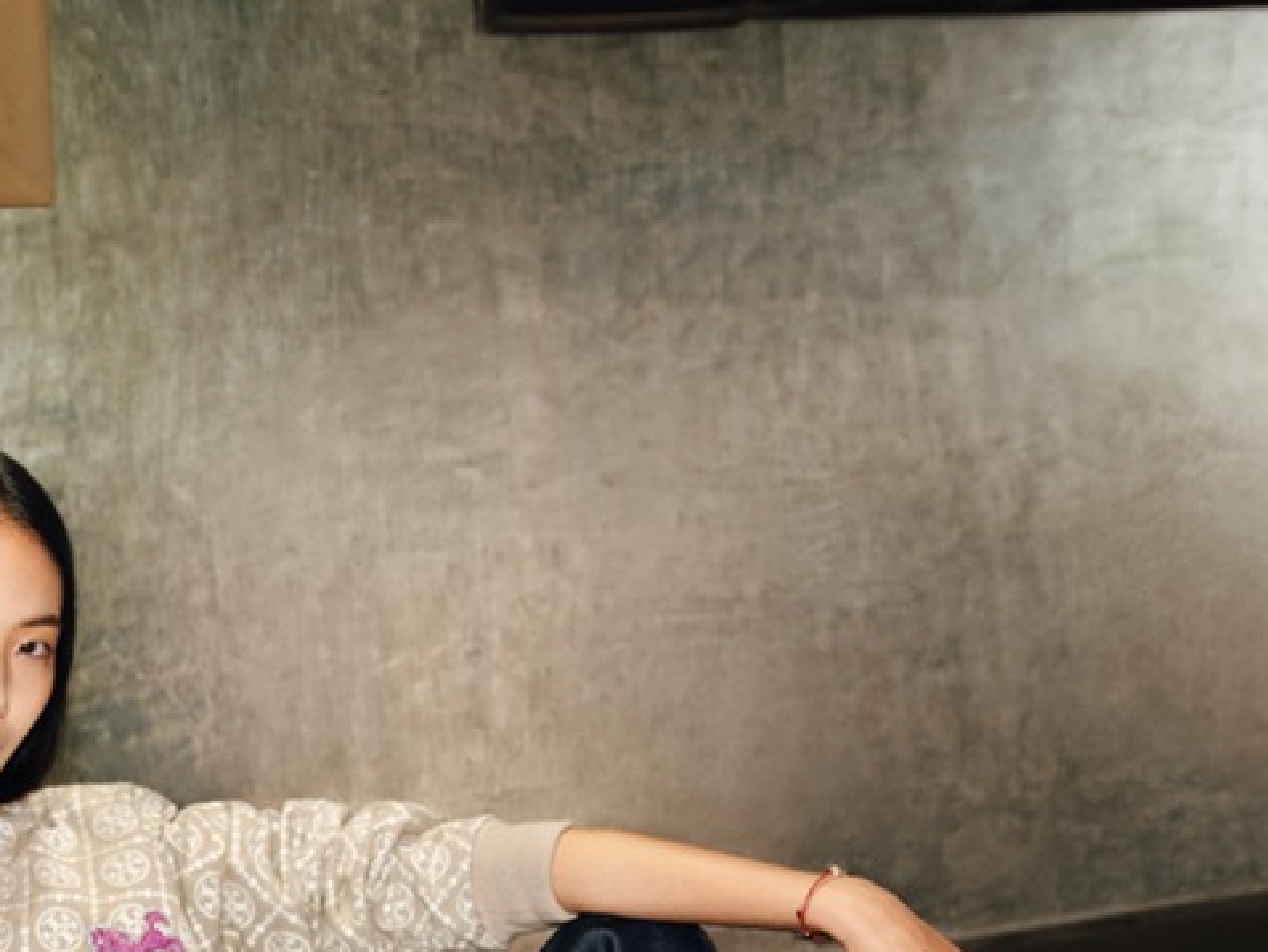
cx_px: 29
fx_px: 3042
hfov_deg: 22.7
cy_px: 1156
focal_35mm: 83
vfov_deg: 17.0
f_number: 5.6
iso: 640
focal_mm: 38.9
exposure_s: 1/60
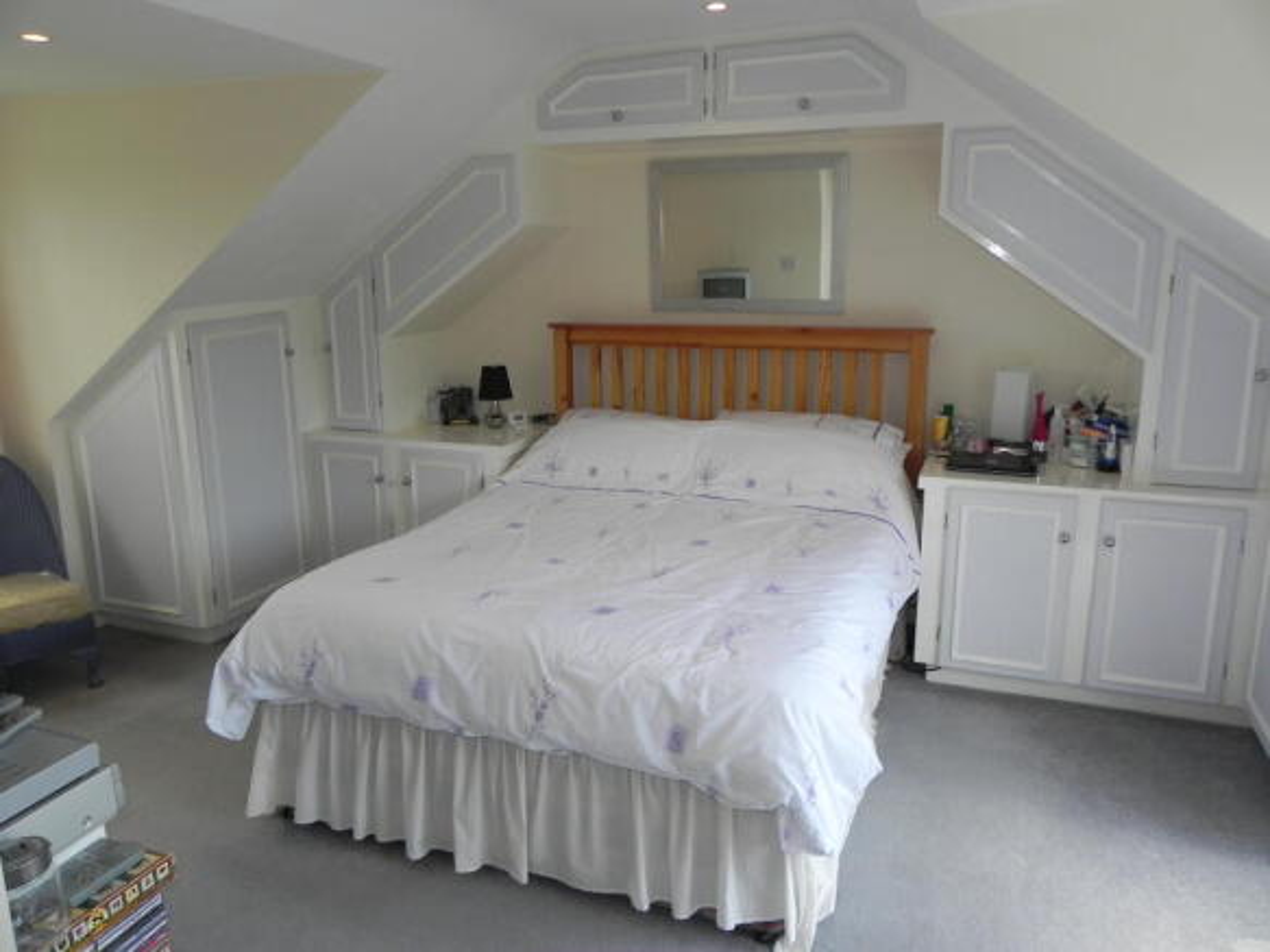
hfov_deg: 67.3
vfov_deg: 53.0
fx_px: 954
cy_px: 476
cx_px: 635
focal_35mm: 26
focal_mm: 4.6
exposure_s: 1/122
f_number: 4
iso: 160
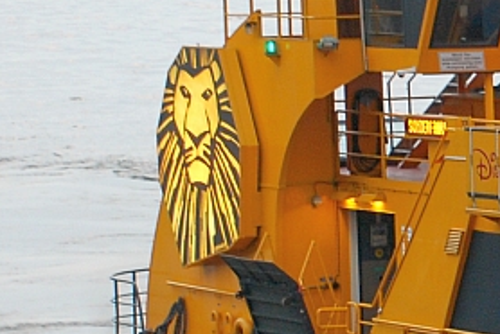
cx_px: 919
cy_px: 225
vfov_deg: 5.2
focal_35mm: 265
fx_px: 3684
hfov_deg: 7.5
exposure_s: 1/25
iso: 400
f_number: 4.8
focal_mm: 48
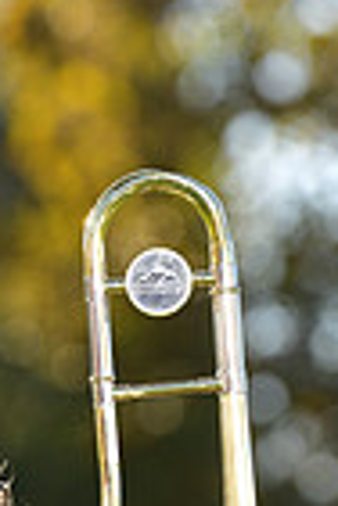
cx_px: -156
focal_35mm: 822
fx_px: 11576
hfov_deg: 1.7
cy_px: 1016
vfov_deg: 2.5
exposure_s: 1/200
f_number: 5
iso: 80
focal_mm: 200
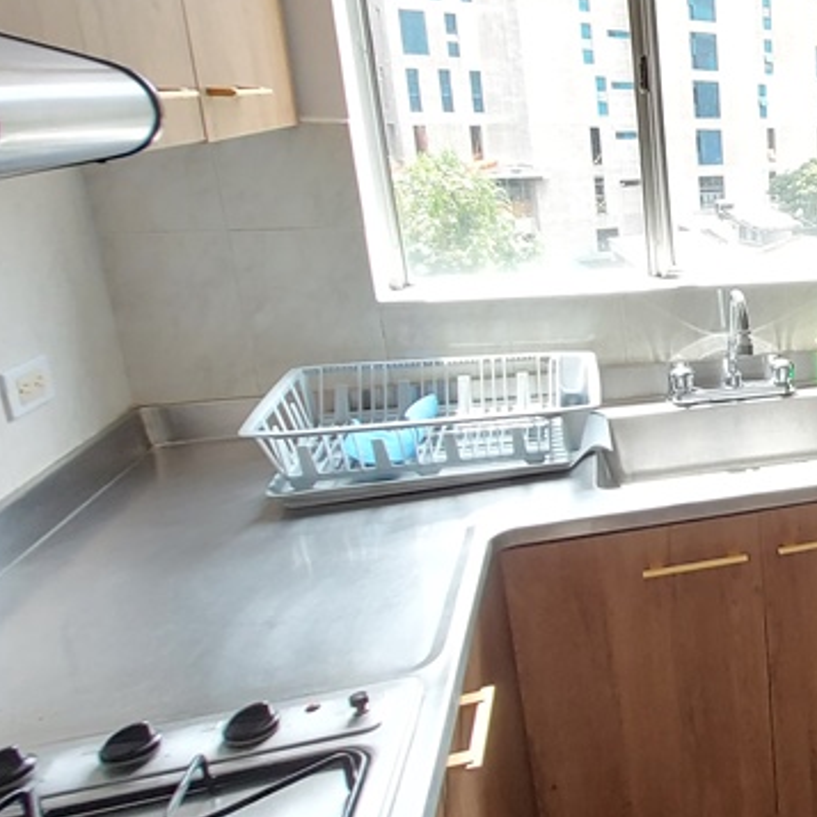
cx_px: 1082
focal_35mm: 33
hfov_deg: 34.1
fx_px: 881
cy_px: 341
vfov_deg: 49.5
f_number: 2.2
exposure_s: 1/60
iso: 125
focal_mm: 1.74
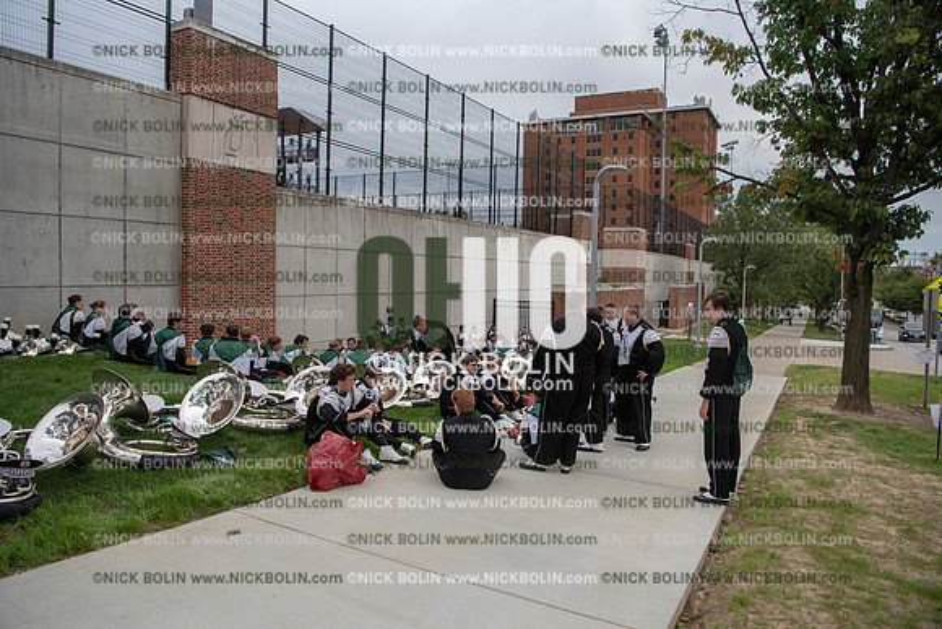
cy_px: 314
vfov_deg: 53.2
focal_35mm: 24
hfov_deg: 73.7
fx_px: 628
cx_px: 471
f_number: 5
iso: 1250
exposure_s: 1/4000
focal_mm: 24
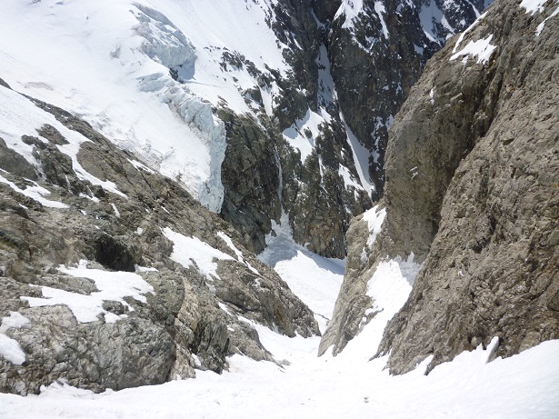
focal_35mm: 29
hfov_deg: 61.7
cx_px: 280
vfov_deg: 48.2
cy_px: 210
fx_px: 468
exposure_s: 1/800
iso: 80
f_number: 4.5
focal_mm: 5.2
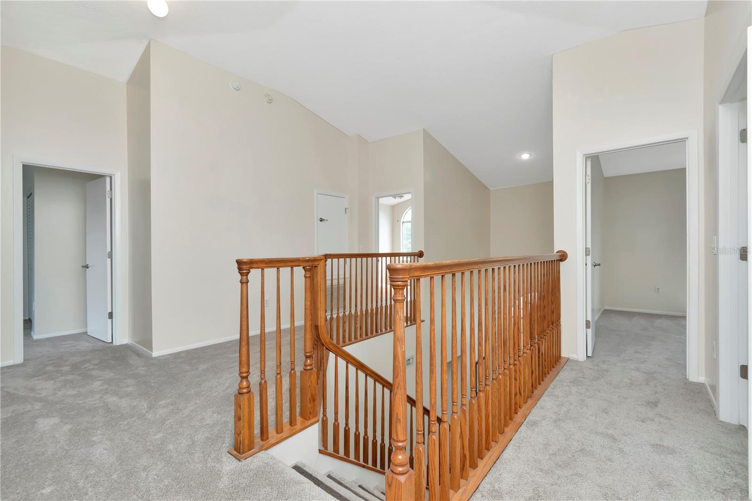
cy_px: 250
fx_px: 313
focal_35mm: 15
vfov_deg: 77.3
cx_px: 376
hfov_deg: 100.4
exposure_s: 1/60
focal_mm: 10
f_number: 8
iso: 200
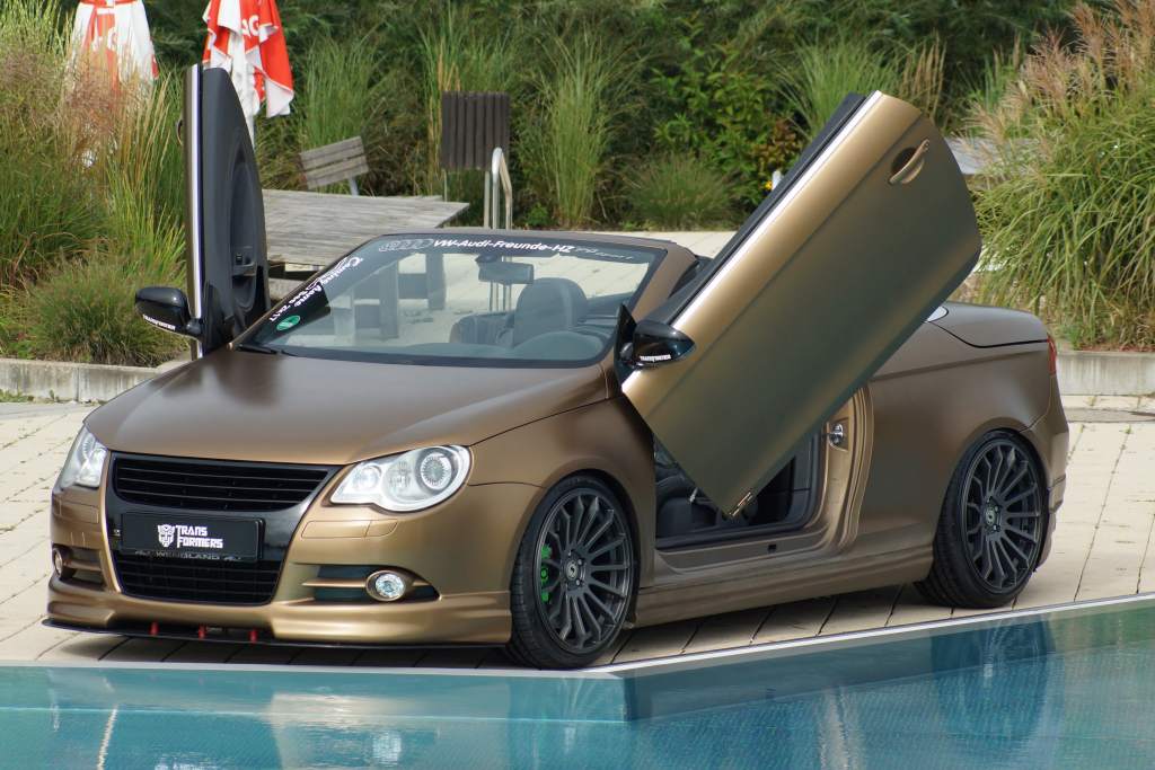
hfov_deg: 7.6
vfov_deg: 5.1
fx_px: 8663
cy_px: 385
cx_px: 578
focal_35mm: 270
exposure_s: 1/800
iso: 400
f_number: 9
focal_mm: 180
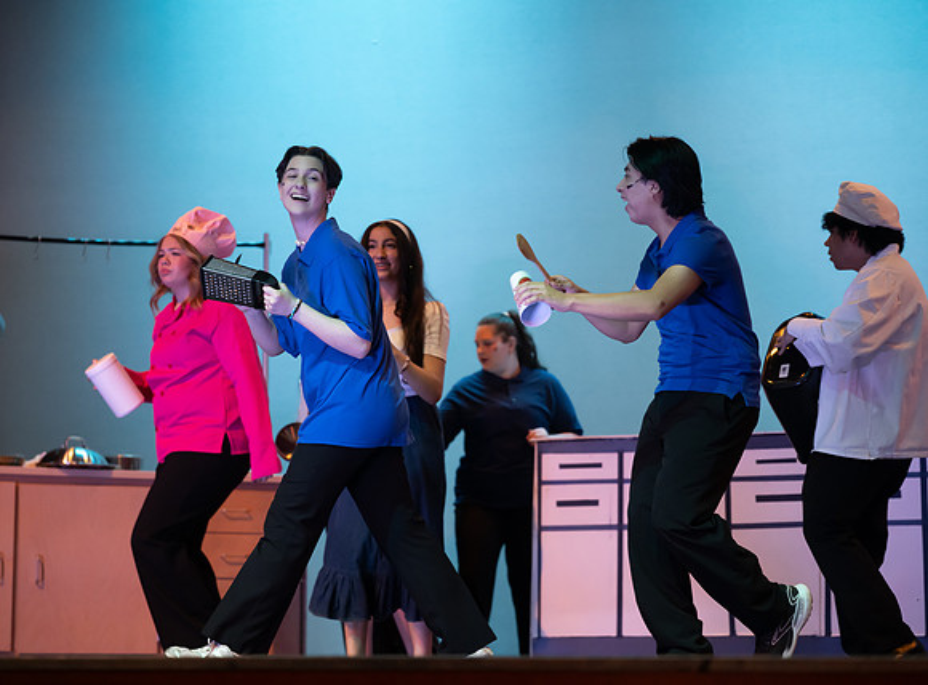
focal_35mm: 111
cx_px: 414
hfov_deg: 17.8
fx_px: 2969
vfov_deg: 13.2
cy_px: 342
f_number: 2.8
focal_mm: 104
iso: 4000
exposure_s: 1/400
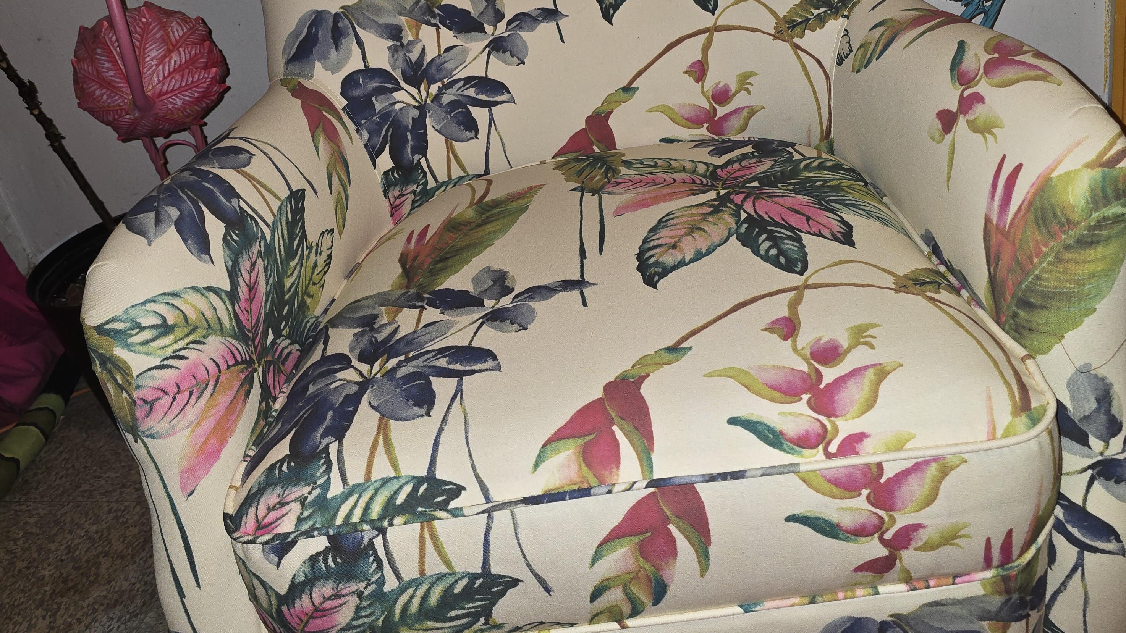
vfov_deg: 33.7
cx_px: 565
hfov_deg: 58.0
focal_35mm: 34
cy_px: 132
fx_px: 1015
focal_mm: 6.3
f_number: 1.7
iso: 100
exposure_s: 1/28
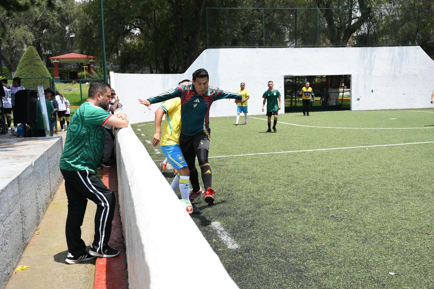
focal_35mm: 40
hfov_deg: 48.5
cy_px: 144
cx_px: 217
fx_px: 482
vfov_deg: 33.4
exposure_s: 1/500
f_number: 5
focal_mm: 27
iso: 160
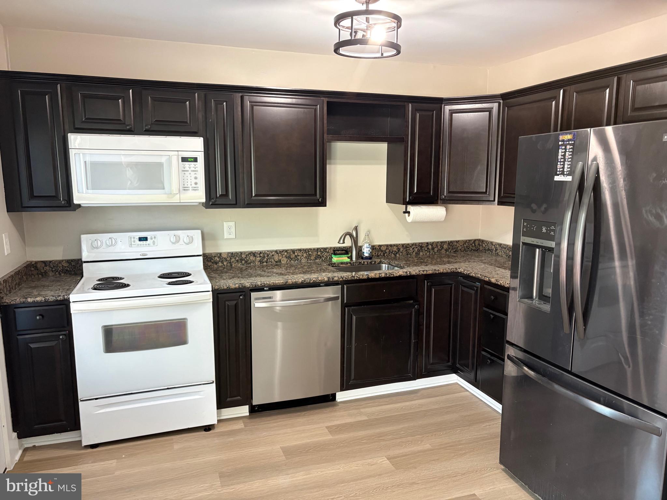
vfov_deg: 53.1
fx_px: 501
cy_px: 250
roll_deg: +0.4
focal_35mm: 26
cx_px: 334
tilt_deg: -8.7
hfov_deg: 67.3
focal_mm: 5.96
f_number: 1.6
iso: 250
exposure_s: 1/60
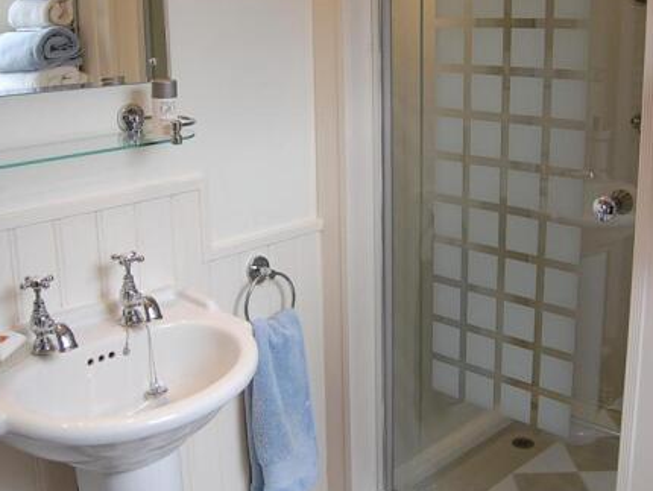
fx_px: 788
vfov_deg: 34.5
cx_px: 352
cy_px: 195
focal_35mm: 42
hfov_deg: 45.0
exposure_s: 1/125
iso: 320
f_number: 5.6
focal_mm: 19
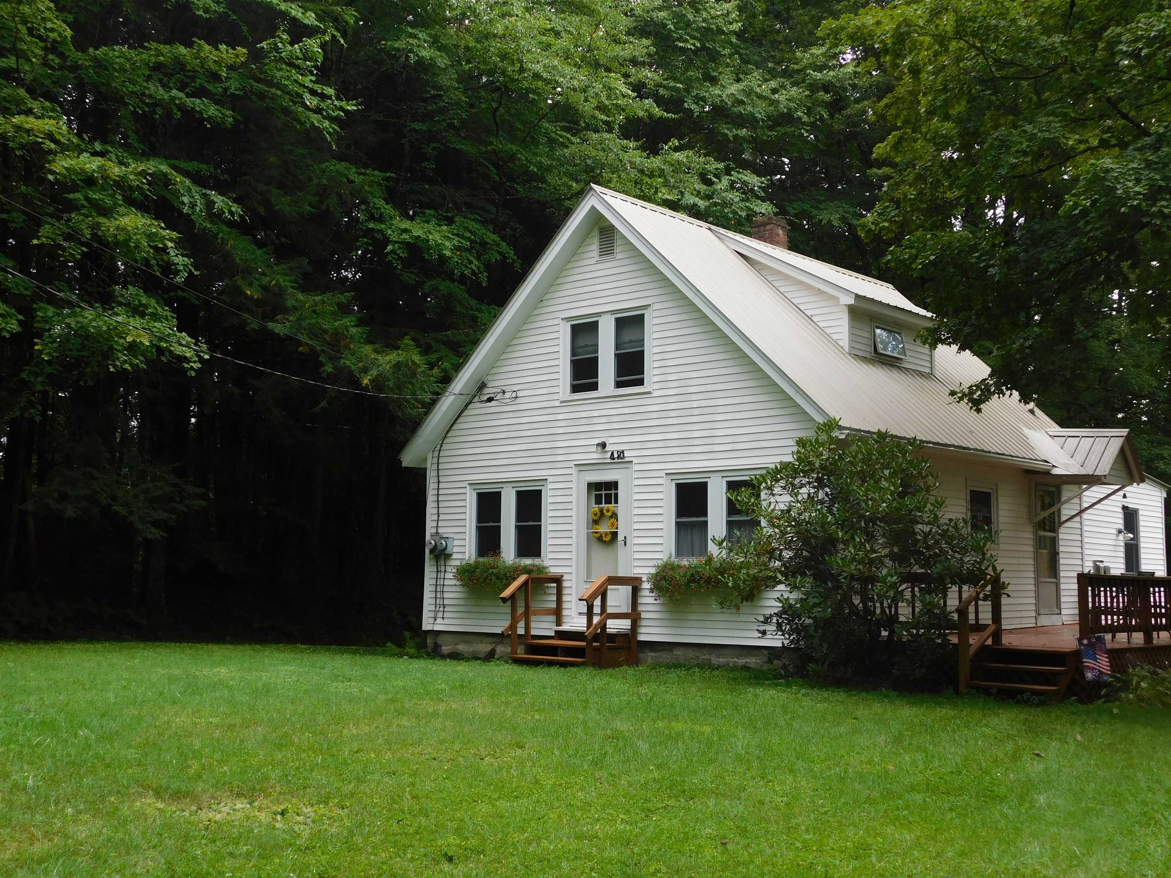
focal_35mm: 40
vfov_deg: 36.0
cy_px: 439
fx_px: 1353
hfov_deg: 46.8
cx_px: 586
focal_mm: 7.1
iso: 125
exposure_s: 1/125
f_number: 3.6
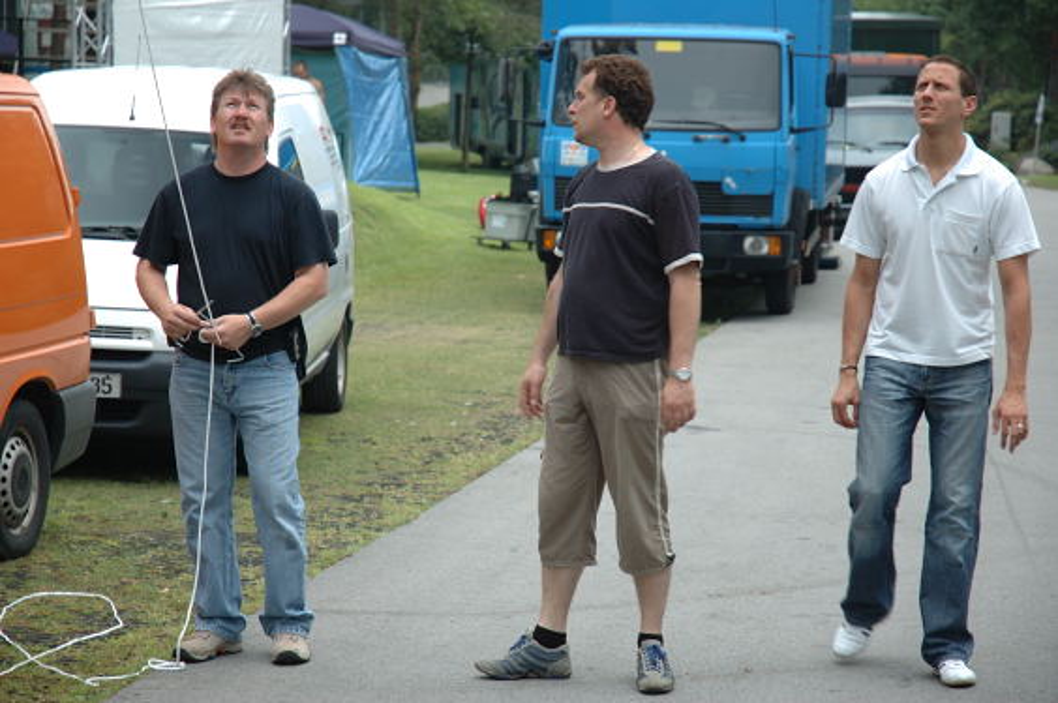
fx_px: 3083
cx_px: 529
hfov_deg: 19.5
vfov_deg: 13.0
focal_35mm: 105
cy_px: 352
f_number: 4.5
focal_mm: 70
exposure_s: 1/60
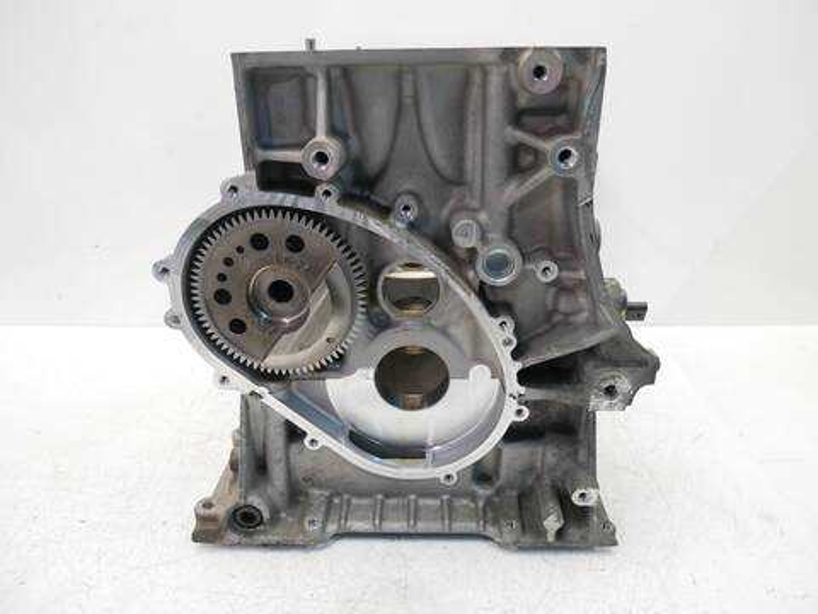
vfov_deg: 56.8
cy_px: 307
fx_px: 567
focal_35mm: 24
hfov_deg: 71.6
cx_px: 409
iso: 640
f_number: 3.5
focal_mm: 12
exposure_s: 1/60
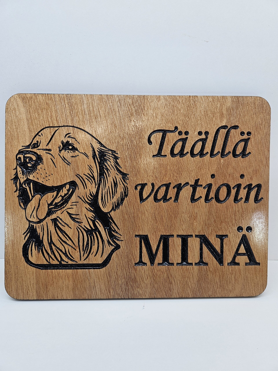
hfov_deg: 58.9
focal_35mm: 23
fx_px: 246
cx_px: 139
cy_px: 186
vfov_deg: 73.9
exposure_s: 1/180
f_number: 1.8
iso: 40
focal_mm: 5.4
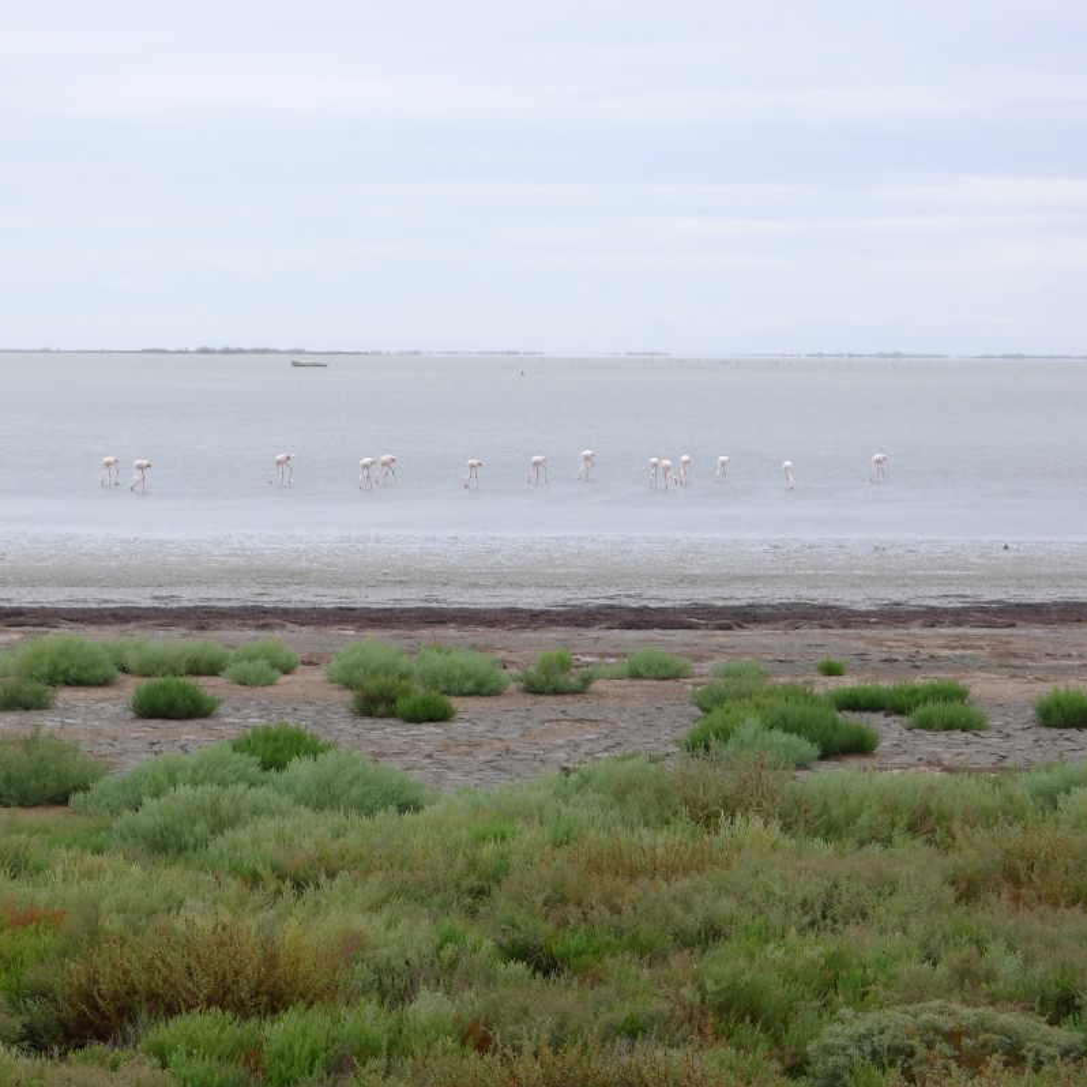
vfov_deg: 15.2
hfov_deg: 15.1
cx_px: 392
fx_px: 4086
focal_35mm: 115
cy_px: 544
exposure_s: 1/250
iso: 80
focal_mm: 19.2
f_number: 3.3
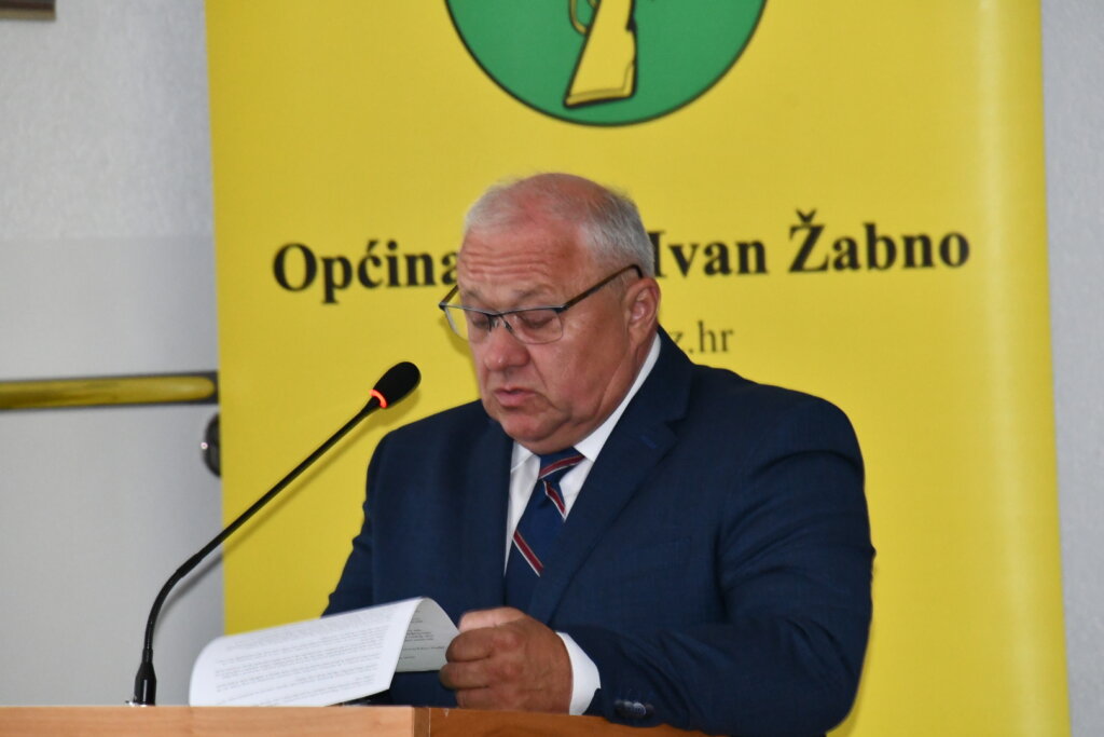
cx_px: 552
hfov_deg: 6.2
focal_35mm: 330
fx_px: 10121
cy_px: 368
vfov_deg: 4.2
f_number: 7.1
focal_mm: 220
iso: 4000
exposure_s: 1/60
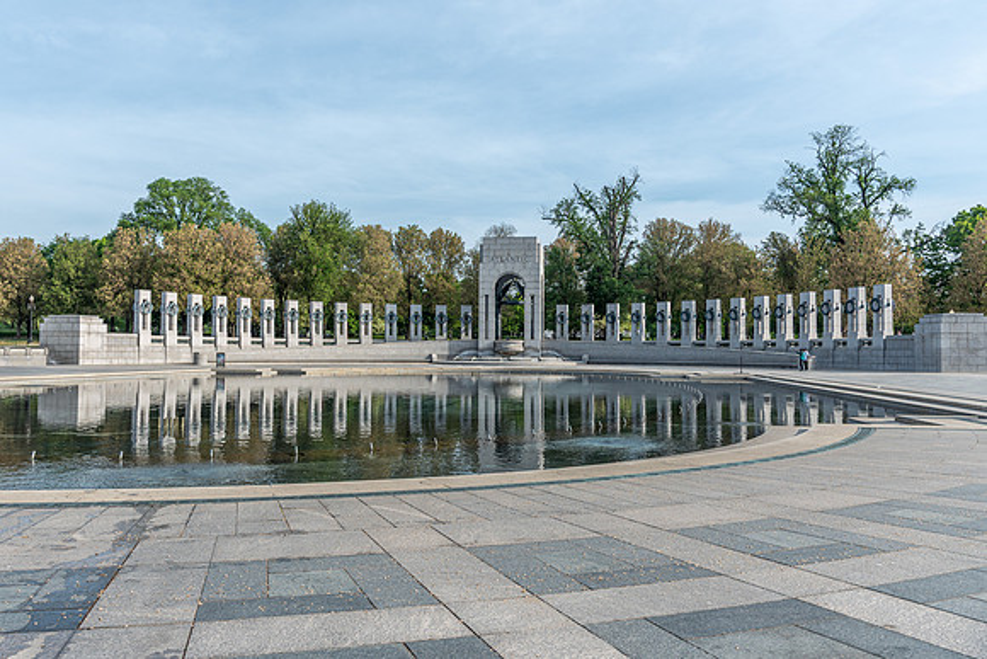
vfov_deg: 42.8
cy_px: 317
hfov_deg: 60.8
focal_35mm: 31
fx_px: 839
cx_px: 449
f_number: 7.1
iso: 100
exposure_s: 1/125
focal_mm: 24
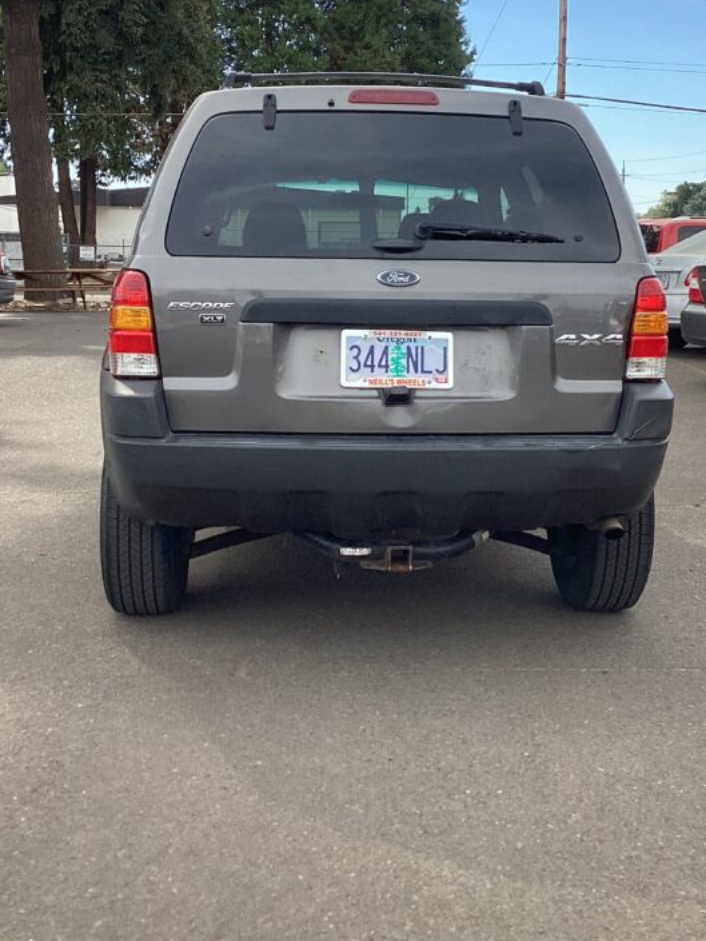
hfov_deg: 32.1
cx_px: 402
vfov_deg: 41.8
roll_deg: +0.1
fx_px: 1223
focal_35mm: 45
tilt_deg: -4.6
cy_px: 355
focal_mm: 3.3
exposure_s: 1/721
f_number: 2.4
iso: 25
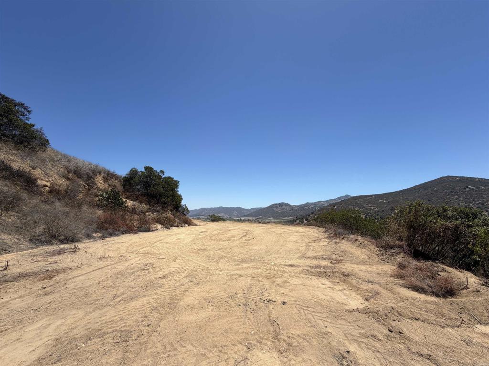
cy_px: 183
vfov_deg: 85.7
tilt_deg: +9.3
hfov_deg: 102.1
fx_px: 198
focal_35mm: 14
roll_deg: +0.3
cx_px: 244
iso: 25
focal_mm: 2.22
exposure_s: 1/1125
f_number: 2.2
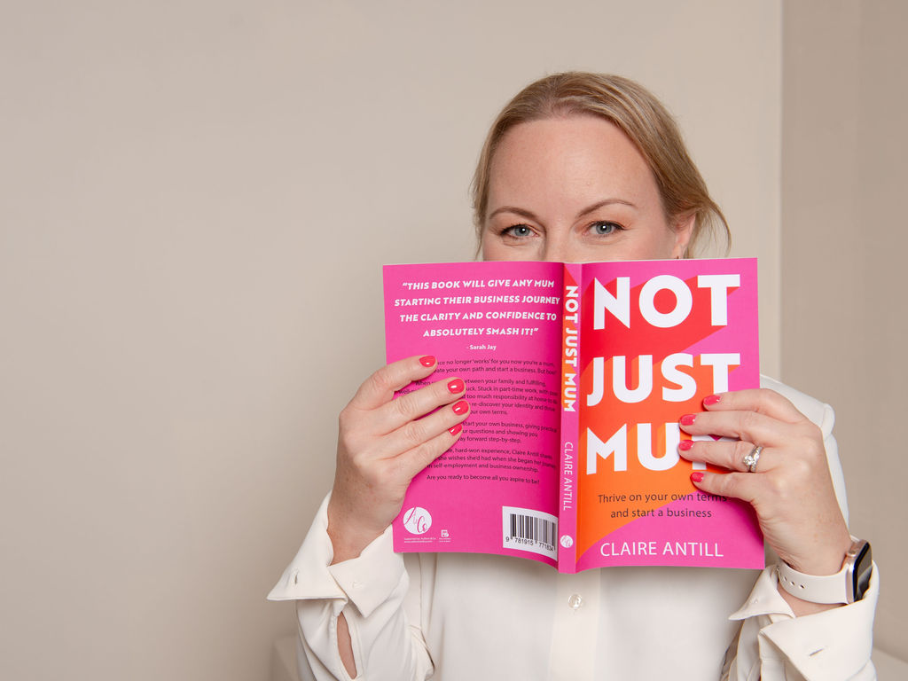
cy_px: 344
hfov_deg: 40.6
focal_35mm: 47
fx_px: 1223
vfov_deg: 31.1
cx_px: 378
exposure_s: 1/160
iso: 160
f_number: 5
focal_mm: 38
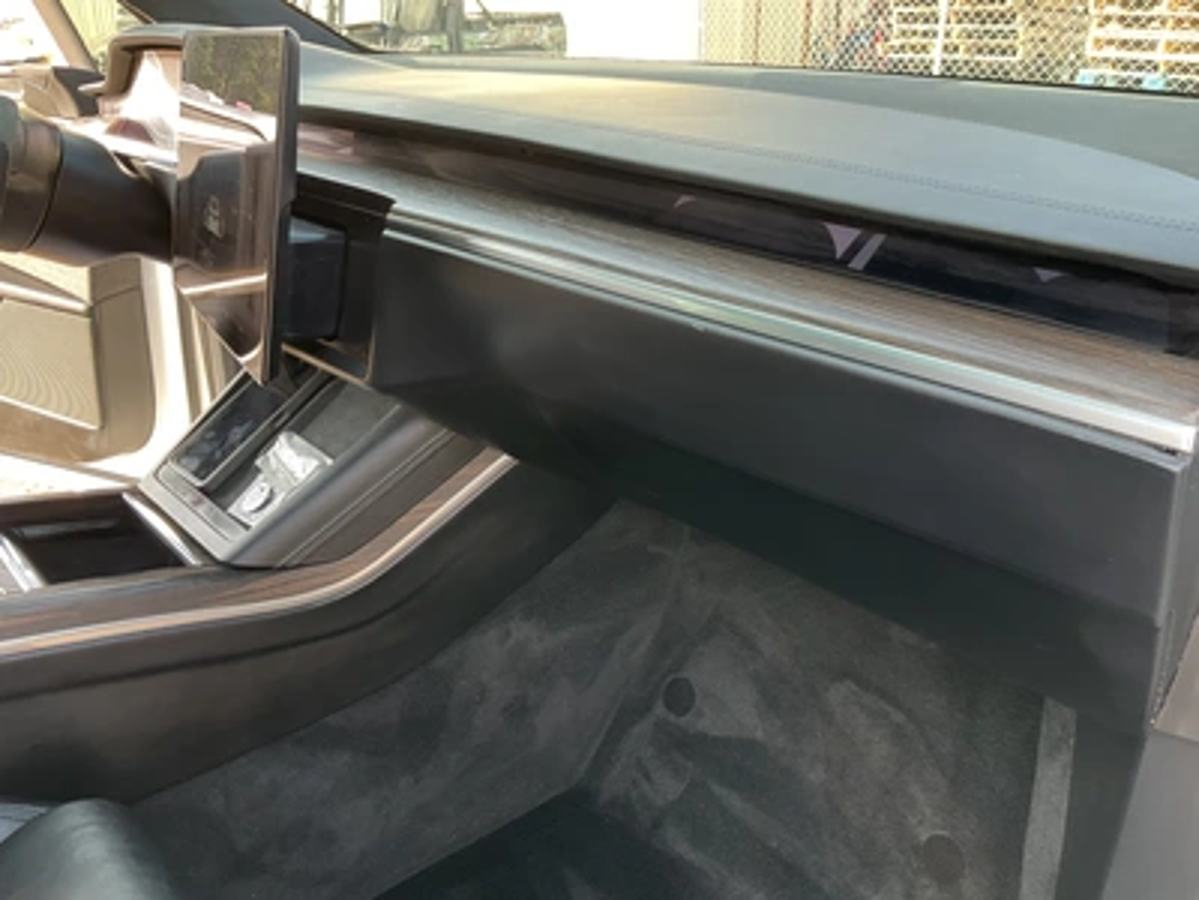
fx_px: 1004
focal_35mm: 29
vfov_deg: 48.2
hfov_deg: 61.7
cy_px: 450
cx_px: 600
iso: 64
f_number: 1.8
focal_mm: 3
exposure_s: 1/122
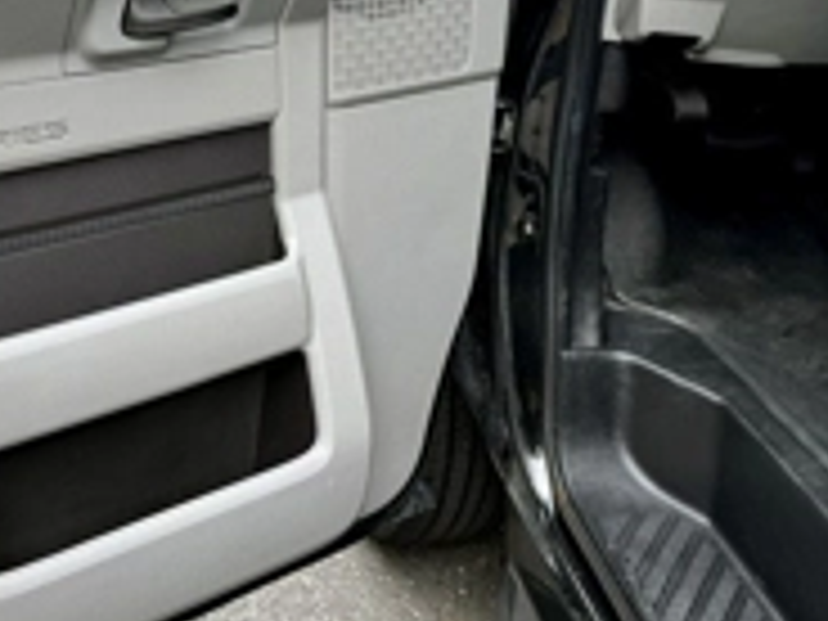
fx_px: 1124
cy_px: 153
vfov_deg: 30.4
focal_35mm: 47
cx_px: 274
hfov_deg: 39.9
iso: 64
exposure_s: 1/121
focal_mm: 6.76
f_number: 1.78
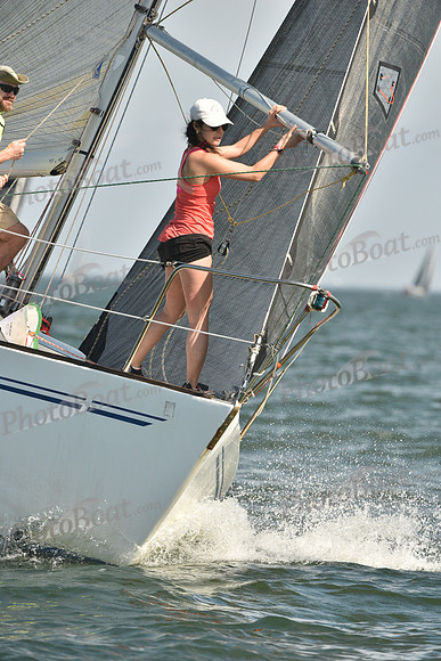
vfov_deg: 5.2
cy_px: 330
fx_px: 7345
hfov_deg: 3.4
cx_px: 220
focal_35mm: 400
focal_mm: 400
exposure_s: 1/1250
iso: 400
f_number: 7.1
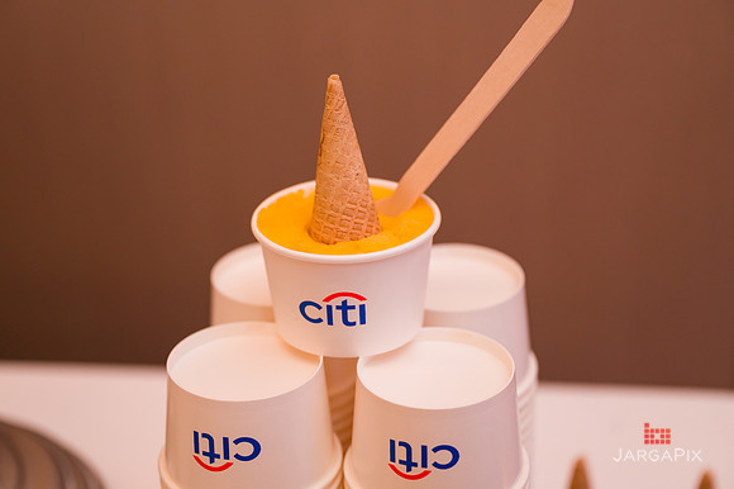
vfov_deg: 21.5
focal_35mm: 63
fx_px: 1287
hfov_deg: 31.8
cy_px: 243
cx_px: 358
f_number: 3.2
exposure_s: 1/160
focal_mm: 58
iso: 800
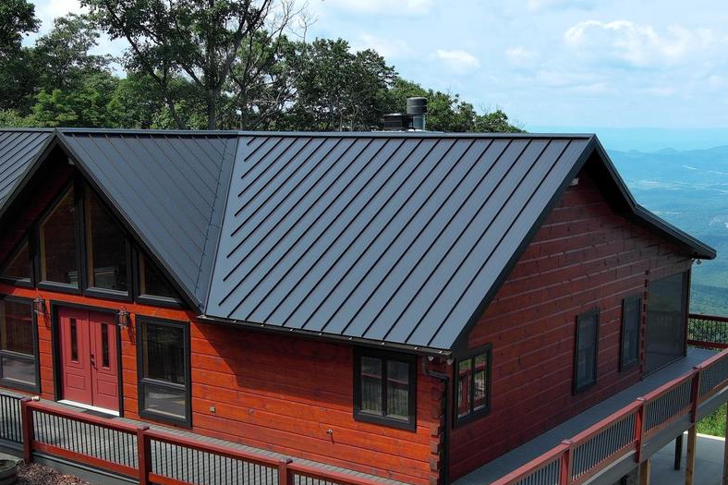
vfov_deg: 25.4
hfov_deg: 37.5
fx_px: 1071
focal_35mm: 53
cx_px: 378
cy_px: 297
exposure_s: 1/1017
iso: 100
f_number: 2.8
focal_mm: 10.57
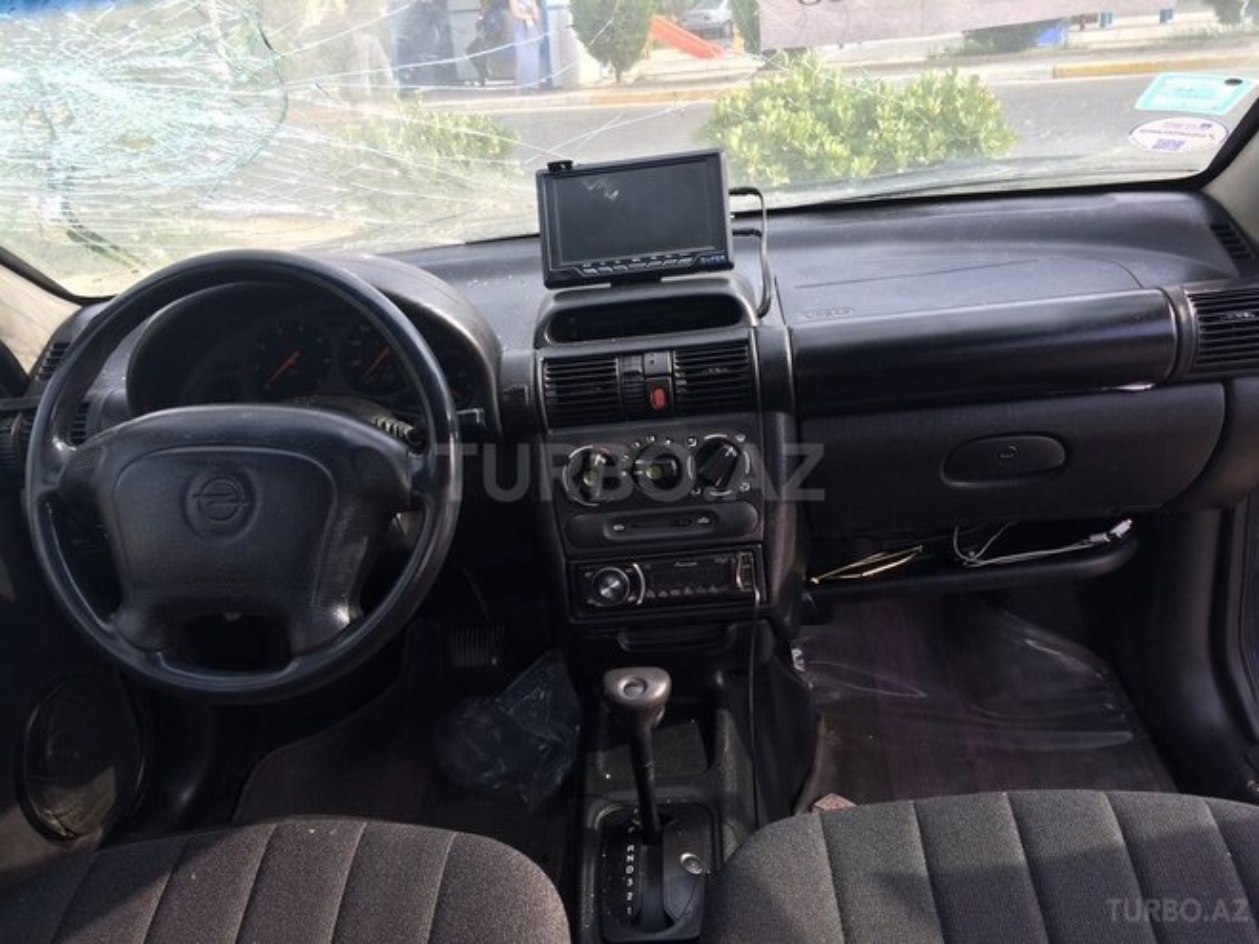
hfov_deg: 61.7
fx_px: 1055
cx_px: 630
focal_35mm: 29
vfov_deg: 48.2
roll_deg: +2.1
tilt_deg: -22.3
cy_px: 472
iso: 32
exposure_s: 1/293
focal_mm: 4.15
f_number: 2.2
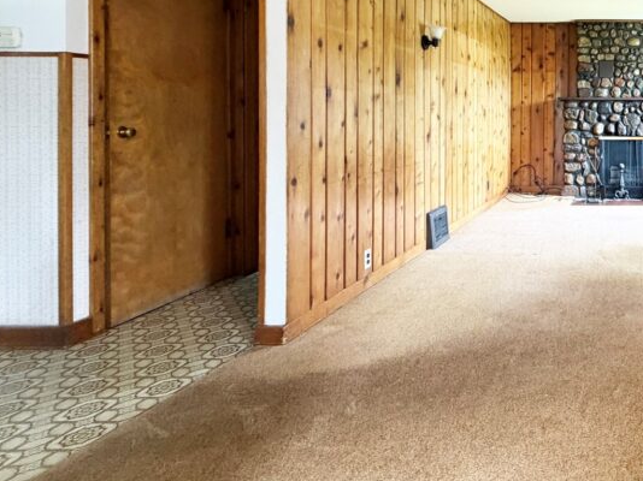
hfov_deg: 51.6
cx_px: 634
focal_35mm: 28
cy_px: 115
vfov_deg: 47.7
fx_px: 520
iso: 320
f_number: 2.2
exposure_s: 1/60
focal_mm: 2.22
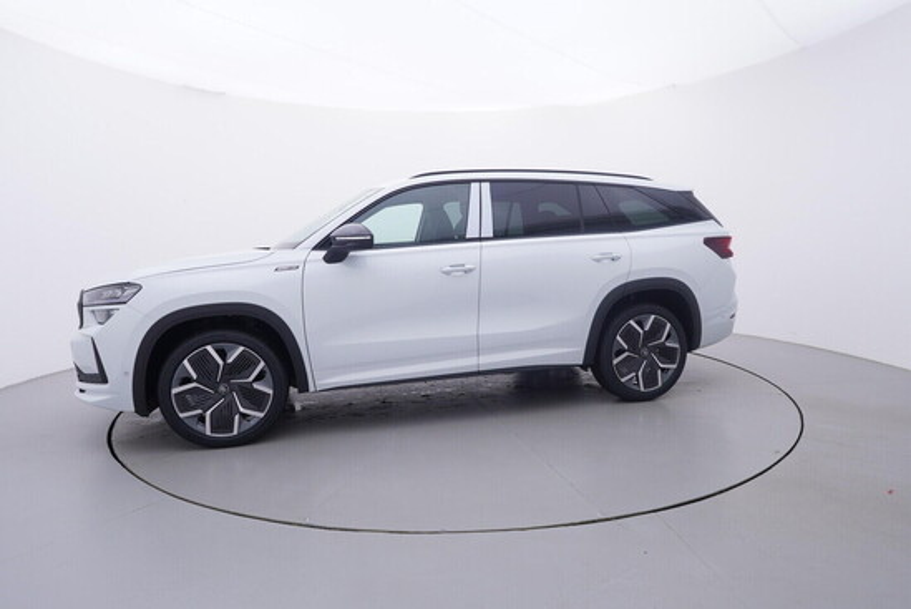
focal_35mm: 22
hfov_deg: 77.3
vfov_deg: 56.2
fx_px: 570
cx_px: 456
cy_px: 304
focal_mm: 15
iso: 200
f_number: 5
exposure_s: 1/80
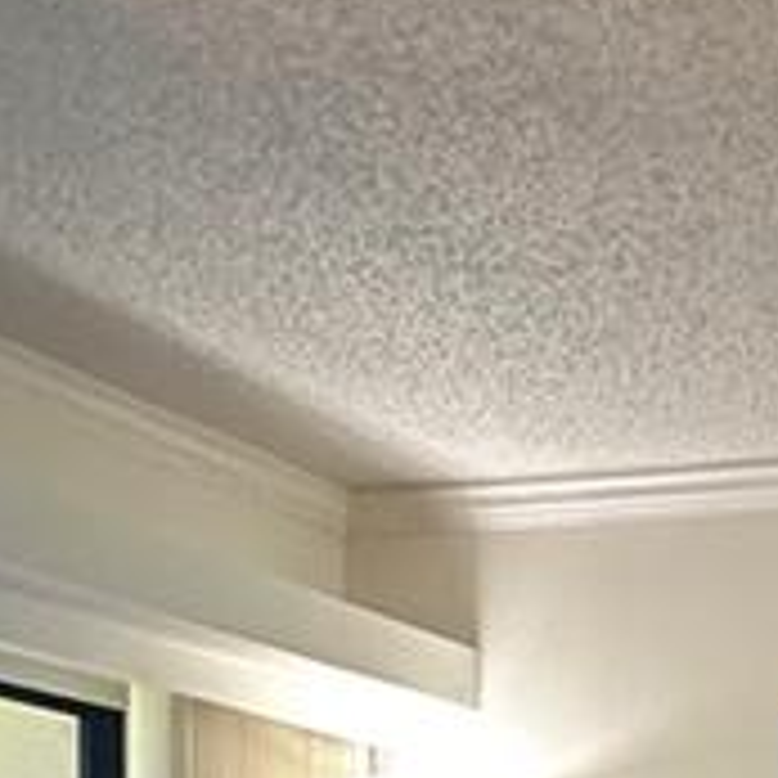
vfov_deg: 17.5
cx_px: 1147
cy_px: 1268
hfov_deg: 18.1
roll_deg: -1.2
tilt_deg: -2.8
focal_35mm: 86
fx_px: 2187
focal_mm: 2.22
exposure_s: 1/60
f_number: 2.2
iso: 250
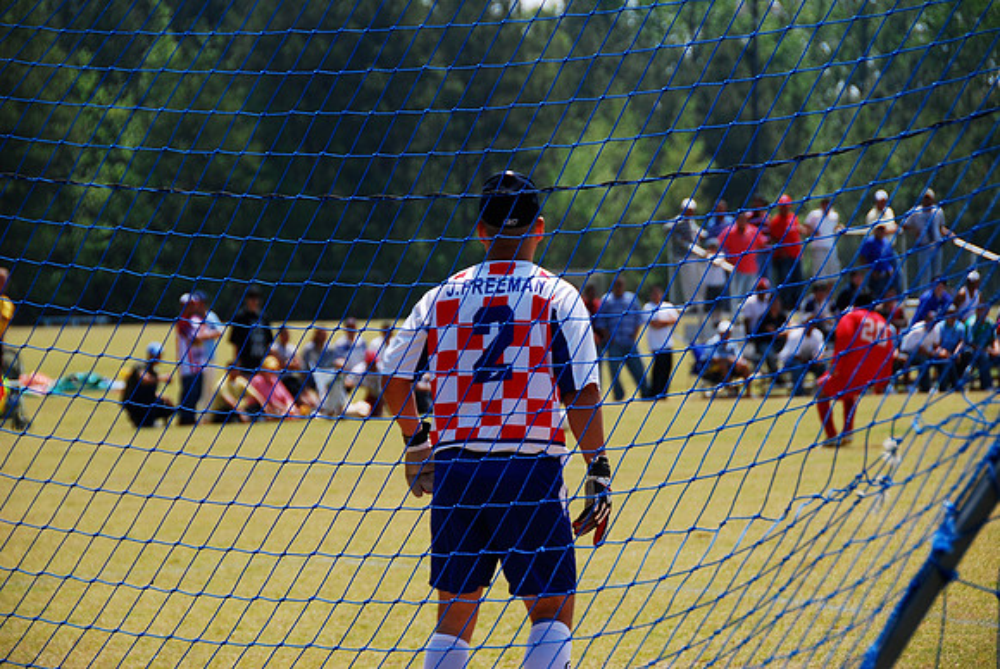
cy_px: 334
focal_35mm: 158
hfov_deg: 13.0
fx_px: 4379
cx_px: 500
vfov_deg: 8.7
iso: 100
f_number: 5.6
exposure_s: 1/400
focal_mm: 105
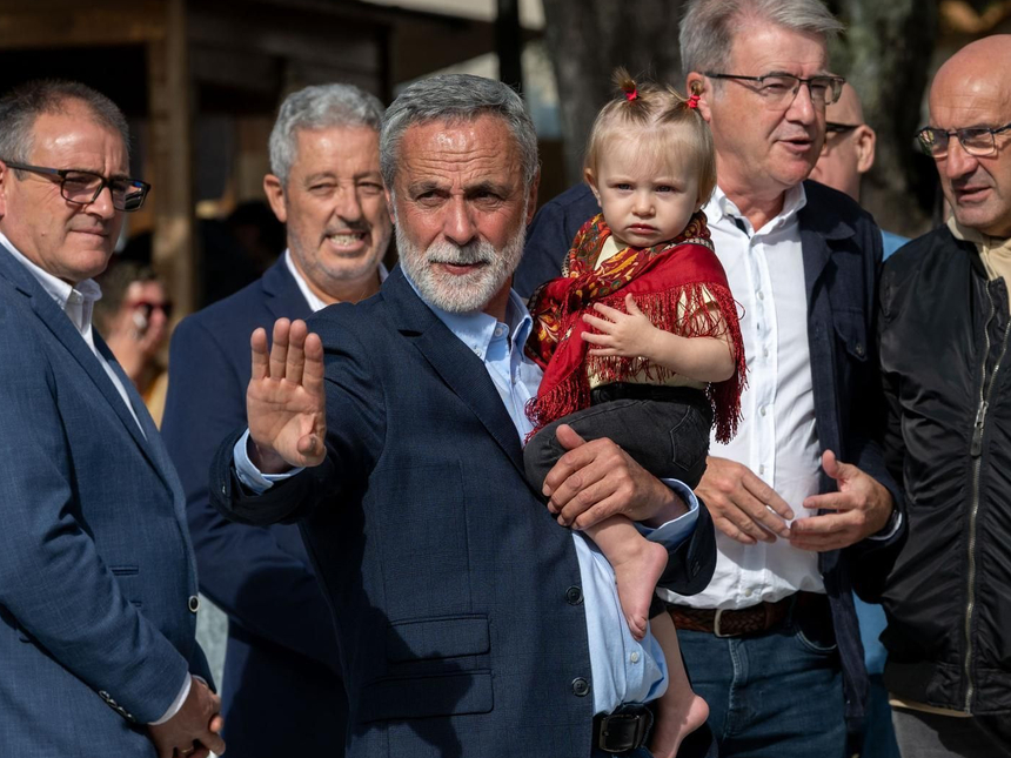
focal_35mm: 286
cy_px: 419
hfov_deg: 6.9
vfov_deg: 5.2
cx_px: 607
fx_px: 8353
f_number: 7.1
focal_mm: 155
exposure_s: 1/640
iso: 125
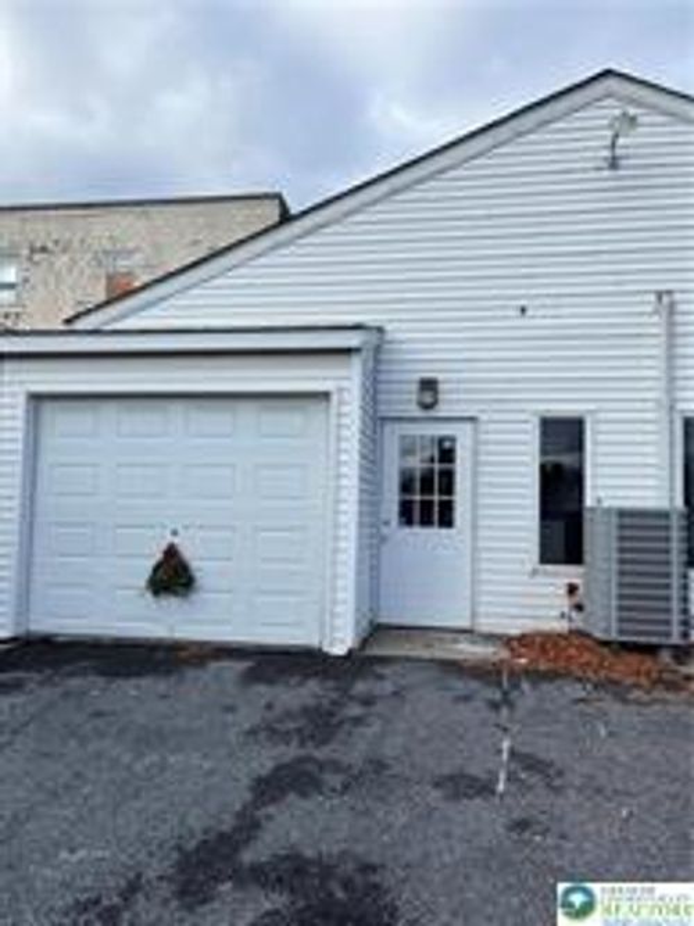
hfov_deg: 53.0
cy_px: 463
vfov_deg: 67.3
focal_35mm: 26
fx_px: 695
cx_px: 347
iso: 50
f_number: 1.6
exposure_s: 1/1957
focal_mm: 5.1
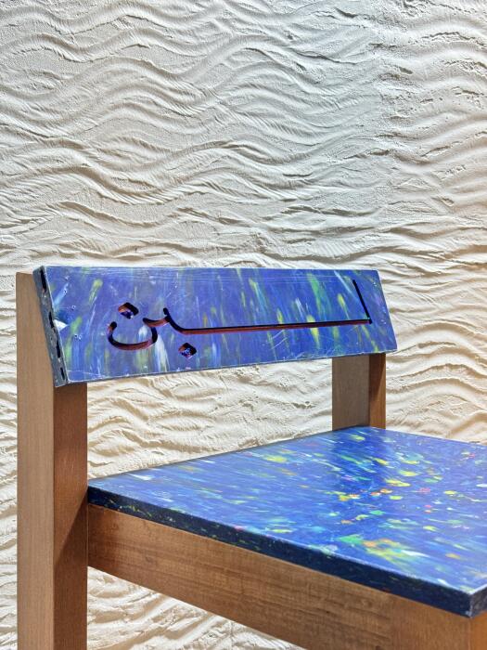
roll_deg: -0.6
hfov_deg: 30.3
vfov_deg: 39.7
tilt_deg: -3.2
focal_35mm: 48
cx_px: 244
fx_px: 900
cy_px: 325
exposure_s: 1/100
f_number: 1.78
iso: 200
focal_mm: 6.76
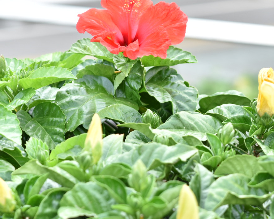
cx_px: 162
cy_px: 73
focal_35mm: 219
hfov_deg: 8.8
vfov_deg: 7.1
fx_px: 1775
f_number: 6.3
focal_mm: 85
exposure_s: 1/100
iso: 125
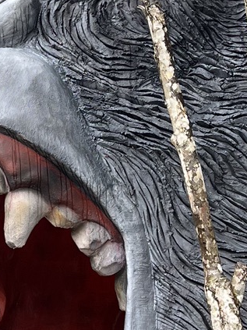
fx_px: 1171
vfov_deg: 15.9
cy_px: 51
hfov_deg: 12.0
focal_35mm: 123
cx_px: 63
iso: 32
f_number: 1.5
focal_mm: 5.7
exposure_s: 1/124
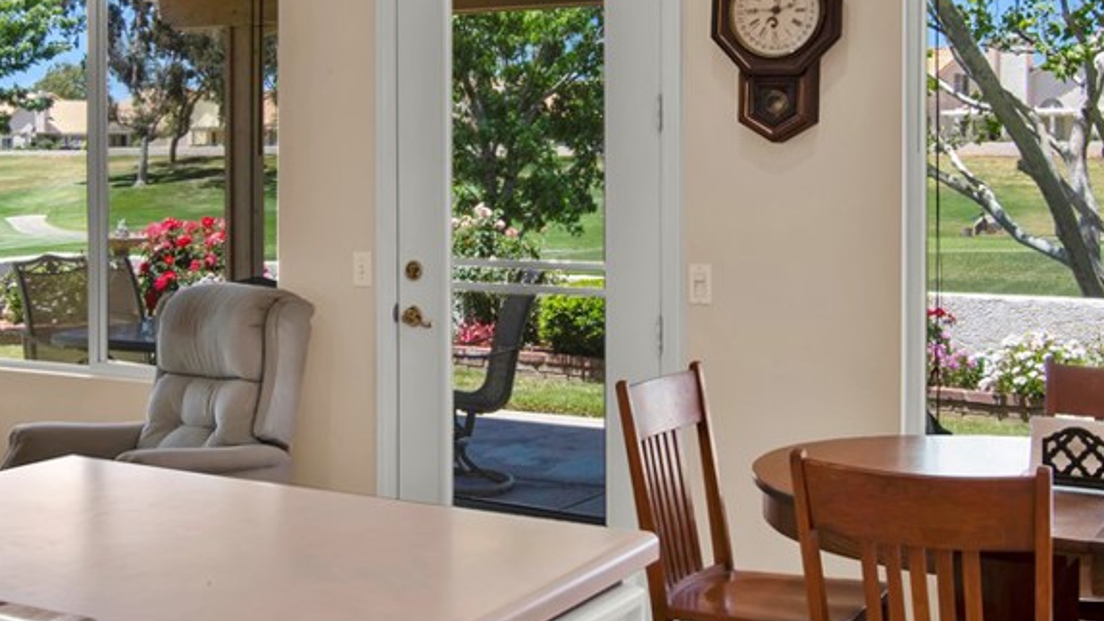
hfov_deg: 37.1
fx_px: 1639
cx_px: 433
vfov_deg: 21.3
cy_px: 165
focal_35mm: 56
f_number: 8
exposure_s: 1/100
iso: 250
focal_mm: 20
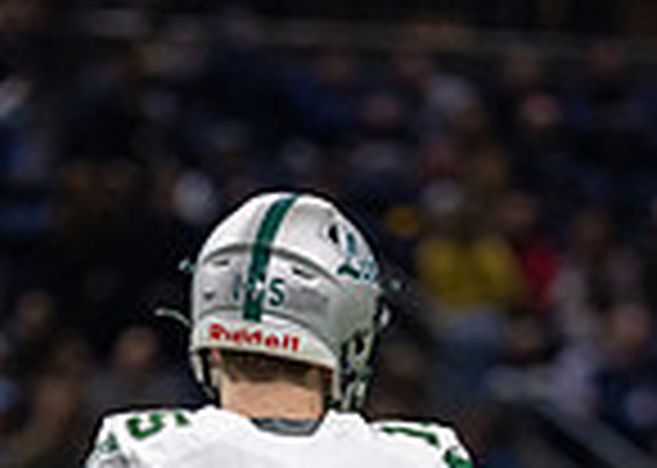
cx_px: 356
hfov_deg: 2.4
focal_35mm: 848
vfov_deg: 1.7
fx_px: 15808
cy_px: 832
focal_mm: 200
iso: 2000
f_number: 2.8
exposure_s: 1/1000
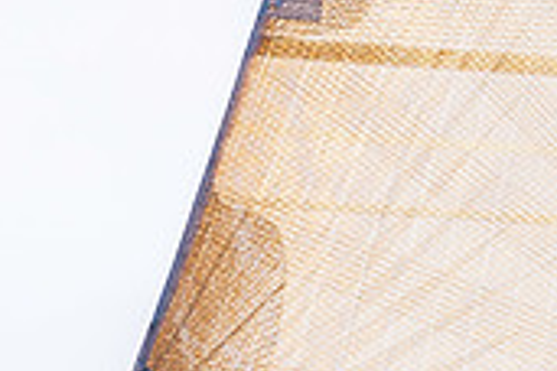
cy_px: 623
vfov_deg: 0.9
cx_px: -127
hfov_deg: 1.4
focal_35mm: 1526
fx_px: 23609
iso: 200
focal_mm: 300
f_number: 5
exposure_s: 1/2500
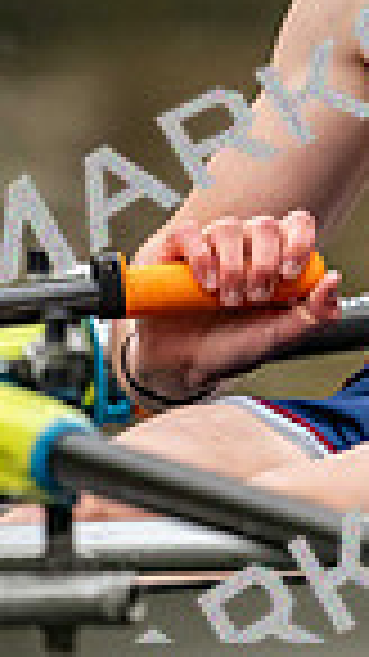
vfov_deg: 1.3
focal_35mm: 1670
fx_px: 29082
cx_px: 549
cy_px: -128
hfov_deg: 0.7
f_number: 4.5
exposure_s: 1/2500
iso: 2500
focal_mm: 400
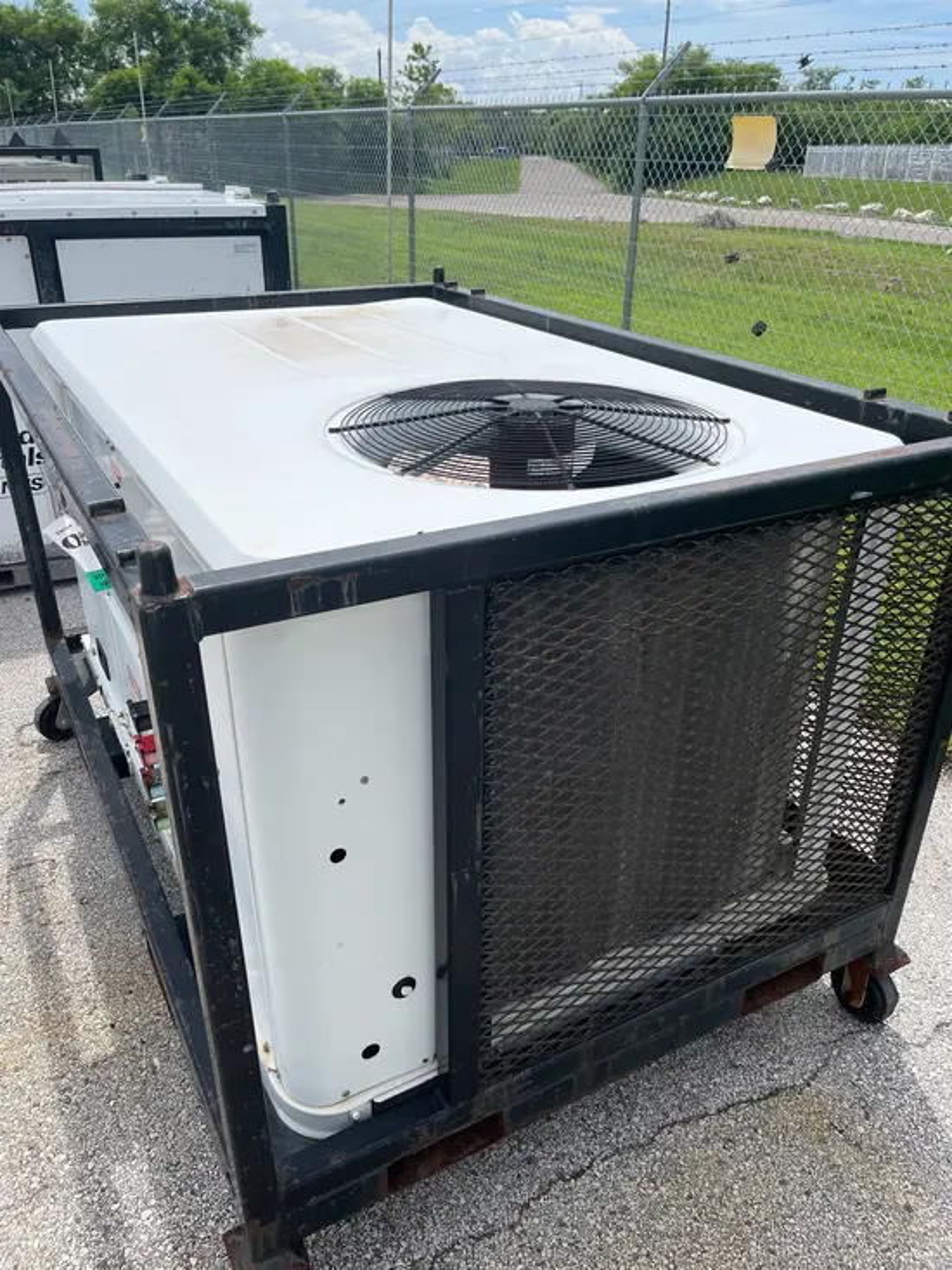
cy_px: 635
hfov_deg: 53.1
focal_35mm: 26
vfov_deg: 67.3
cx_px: 476
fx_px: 953
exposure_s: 1/5076
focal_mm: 5.1
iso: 50
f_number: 1.6
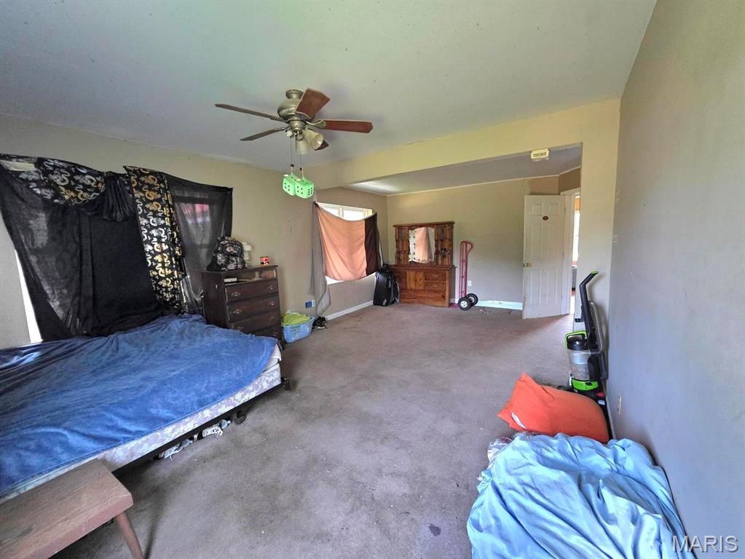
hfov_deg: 106.2
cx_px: 372
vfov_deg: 90.0
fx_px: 280
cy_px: 280
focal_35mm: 13
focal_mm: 2.2
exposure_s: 1/60.2
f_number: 1.9
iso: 1000
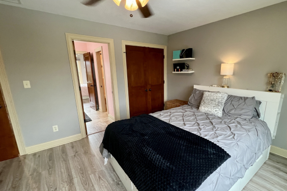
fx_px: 128
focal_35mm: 16
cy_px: 102
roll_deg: +0.7
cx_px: 160
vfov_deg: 73.7
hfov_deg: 96.3
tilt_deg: -14.2
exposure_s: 1/60
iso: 500
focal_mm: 1.57
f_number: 1.8
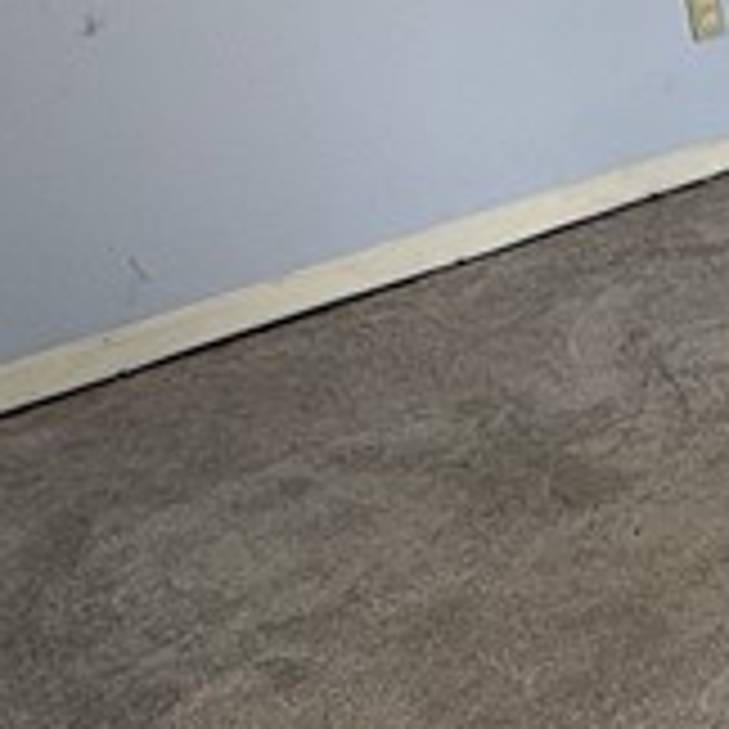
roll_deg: -2.0
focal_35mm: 78
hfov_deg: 16.3
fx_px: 1858
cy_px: 248
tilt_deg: -21.0
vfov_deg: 22.1
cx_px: 1508
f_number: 2.2
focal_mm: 2.22
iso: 100
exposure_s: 1/99
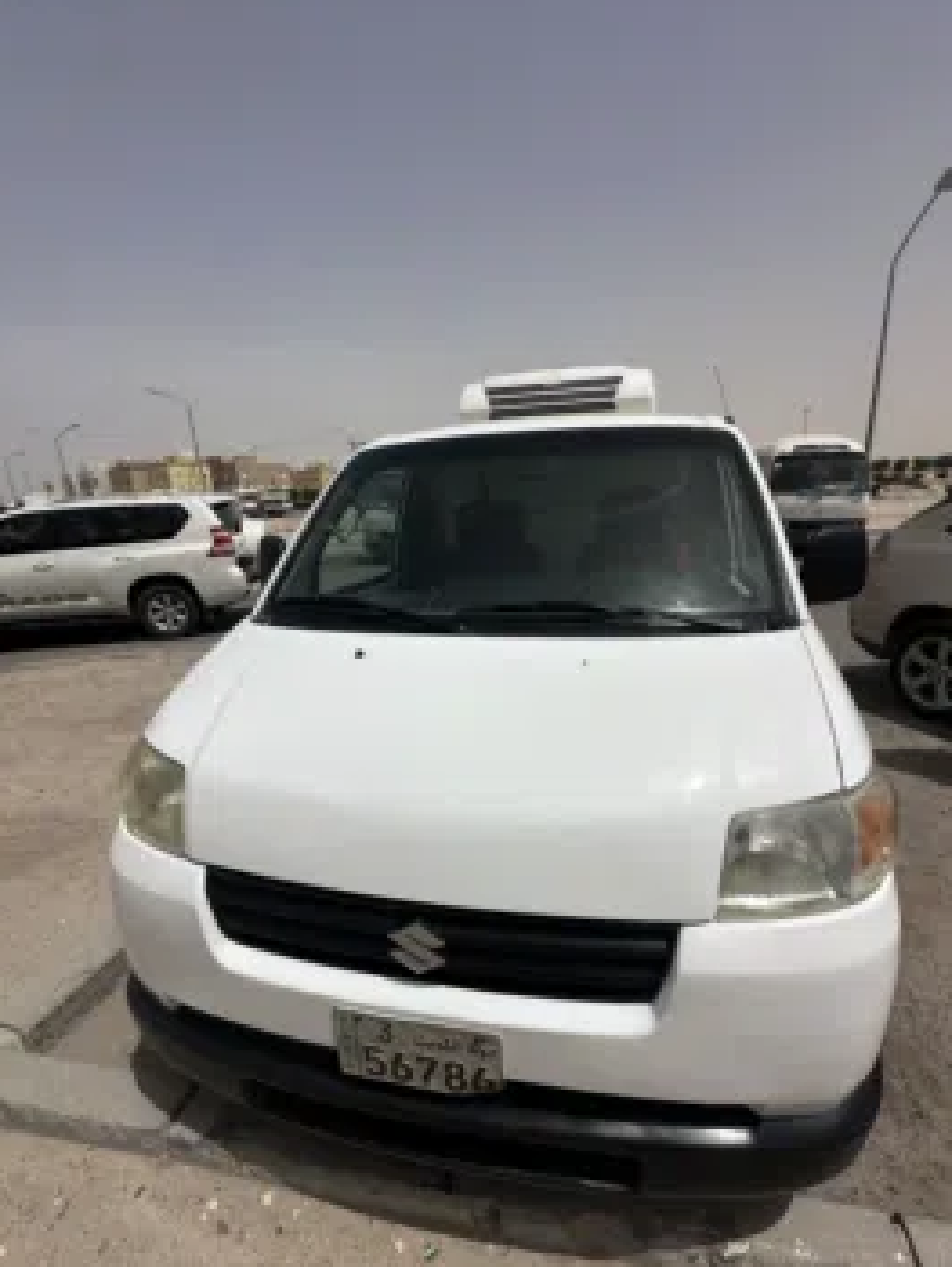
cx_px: 496
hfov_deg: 78.1
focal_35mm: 16
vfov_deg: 94.2
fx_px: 586
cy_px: 688
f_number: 2.2
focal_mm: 2.22
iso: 50
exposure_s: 1/8403
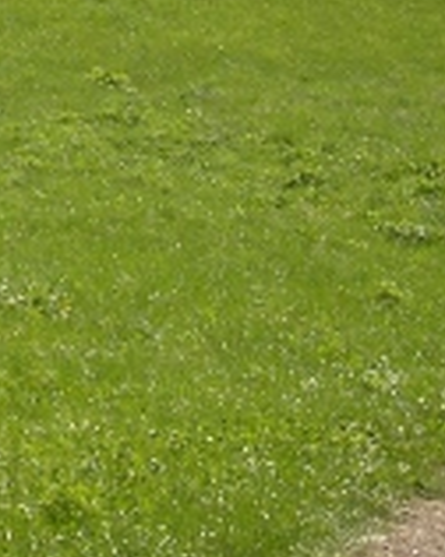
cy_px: -425
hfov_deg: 8.4
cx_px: -145
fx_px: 2986
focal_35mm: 181
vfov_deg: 10.1
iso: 80
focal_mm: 8.7
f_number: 8.4
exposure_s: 1/180
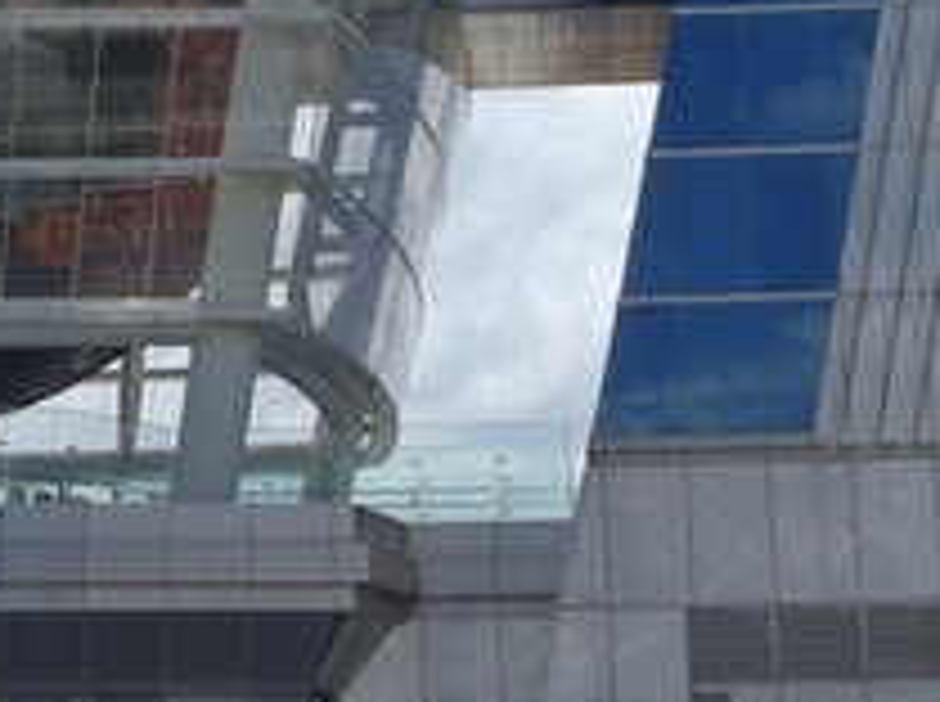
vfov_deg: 15.5
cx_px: 252
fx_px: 2548
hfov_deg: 20.8
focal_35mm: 94
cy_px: 43
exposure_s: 1/1250
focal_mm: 5
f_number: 3.9
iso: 80
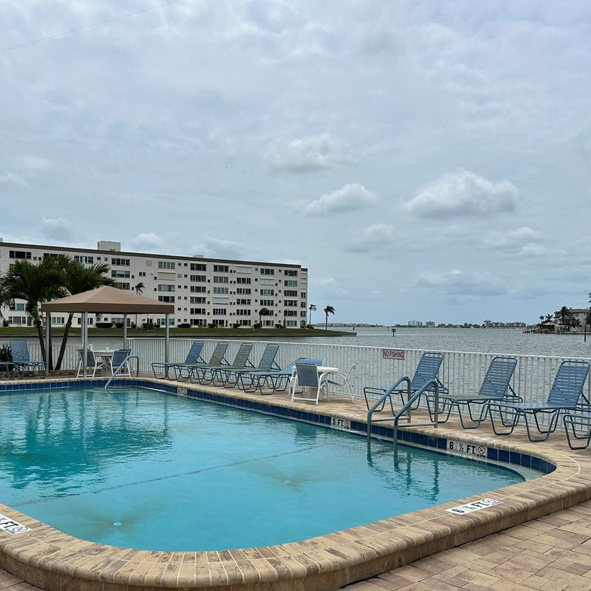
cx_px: 242
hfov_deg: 49.5
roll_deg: -0.9
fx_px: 637
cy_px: 336
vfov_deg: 49.6
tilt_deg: -0.2
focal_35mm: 33
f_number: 1.78
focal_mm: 6.86
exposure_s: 1/9709
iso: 80
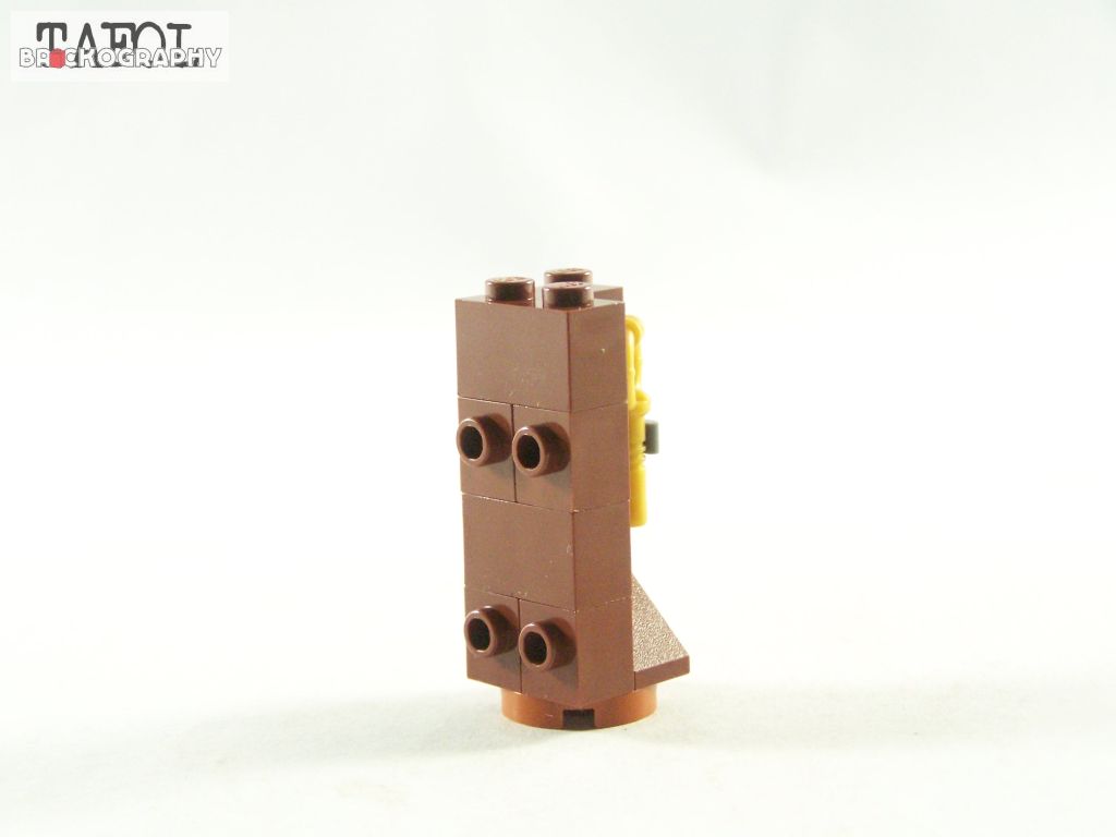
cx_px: 558
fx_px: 2418
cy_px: 418
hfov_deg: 26.0
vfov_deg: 19.6
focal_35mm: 75
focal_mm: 12.4
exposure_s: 1/60
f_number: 3.2
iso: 400
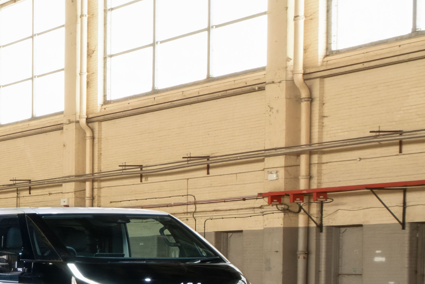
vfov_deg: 14.9
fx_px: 1062
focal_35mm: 90
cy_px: 291
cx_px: -650
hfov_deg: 13.9
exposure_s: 1.3
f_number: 10
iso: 400
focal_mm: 17
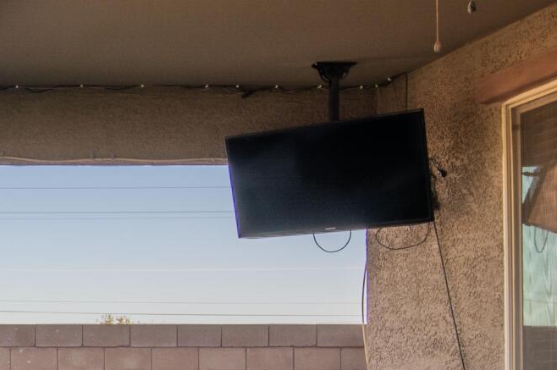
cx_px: -249
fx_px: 1128
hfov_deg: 23.1
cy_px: 357
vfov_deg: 18.2
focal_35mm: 73
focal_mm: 16
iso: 100
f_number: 22
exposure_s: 1/15
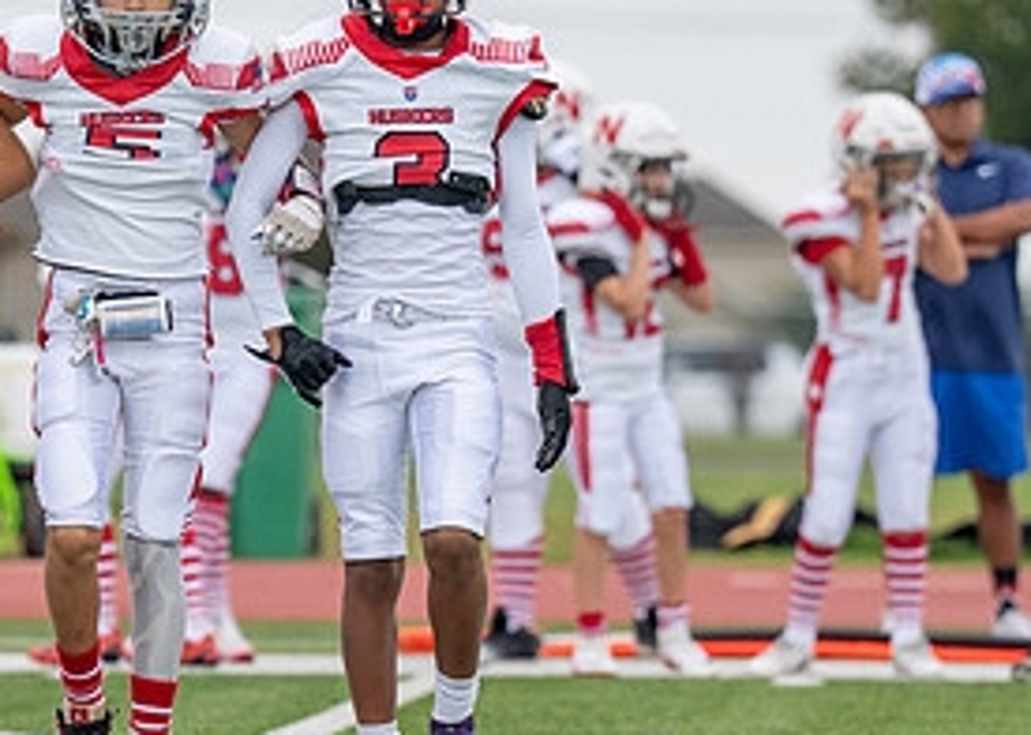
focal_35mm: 413
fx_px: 12084
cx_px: 79
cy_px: 276
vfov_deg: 3.5
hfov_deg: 4.9
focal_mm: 145
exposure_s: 1/2000
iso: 500
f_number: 2.8
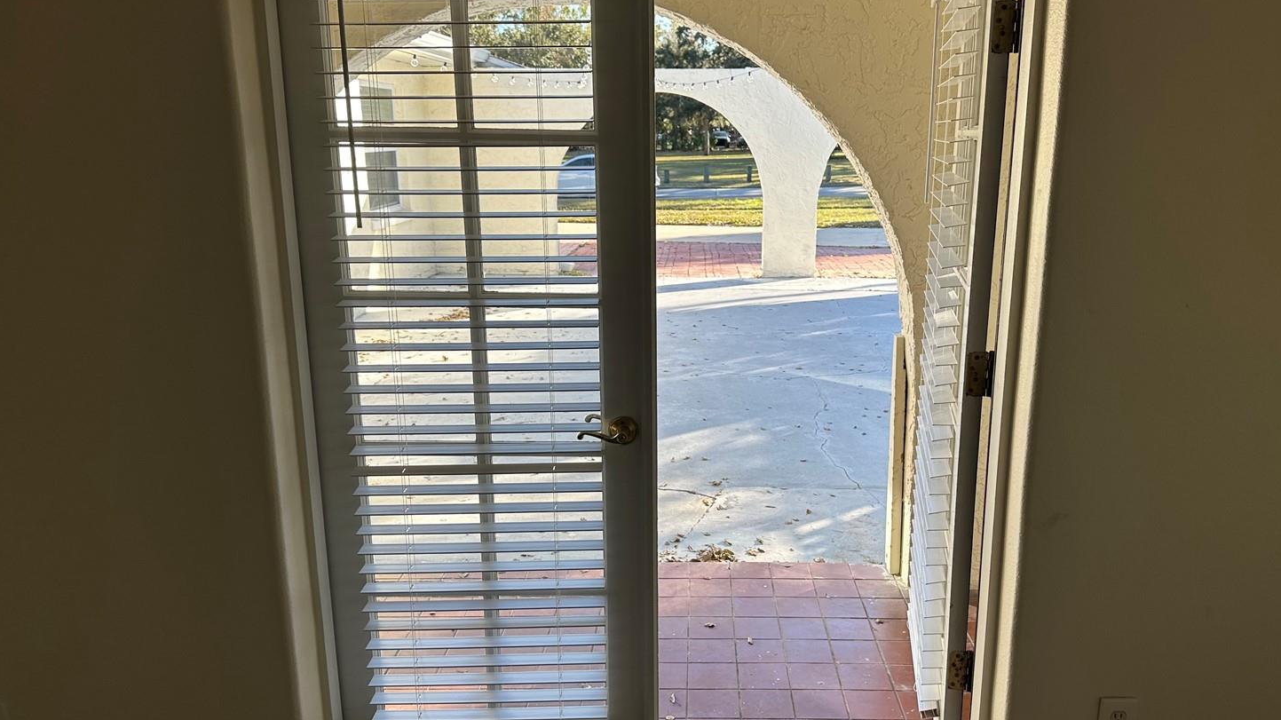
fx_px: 985
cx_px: 692
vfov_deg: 40.2
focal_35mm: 29
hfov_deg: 66.0
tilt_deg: -13.5
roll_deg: +0.3
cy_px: 373
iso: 80
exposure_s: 1/604
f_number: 1.78
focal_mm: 6.86
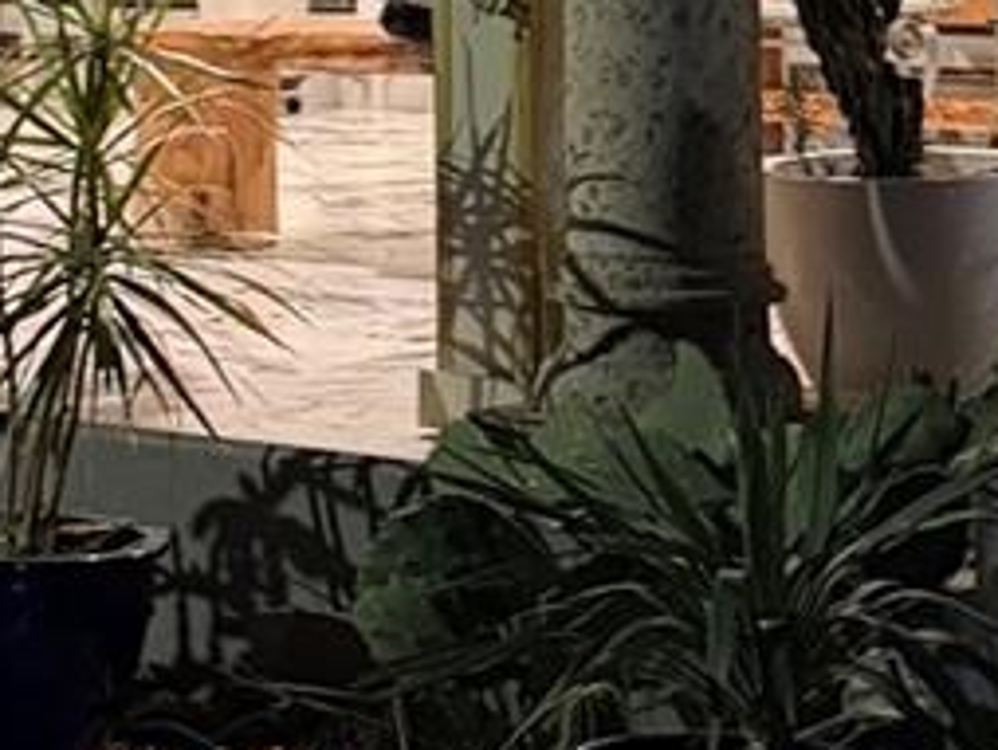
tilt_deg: +5.6
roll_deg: +0.2
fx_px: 4184
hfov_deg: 13.6
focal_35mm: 145
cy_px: -546
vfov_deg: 9.8
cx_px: 295
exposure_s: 1/30
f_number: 1.78
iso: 1000
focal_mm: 6.76
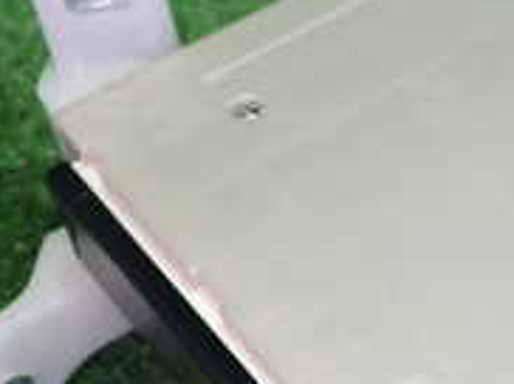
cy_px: 263
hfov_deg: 19.1
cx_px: 551
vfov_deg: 14.9
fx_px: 1468
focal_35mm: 99
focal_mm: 5.4
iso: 250
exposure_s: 1/30
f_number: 2.3
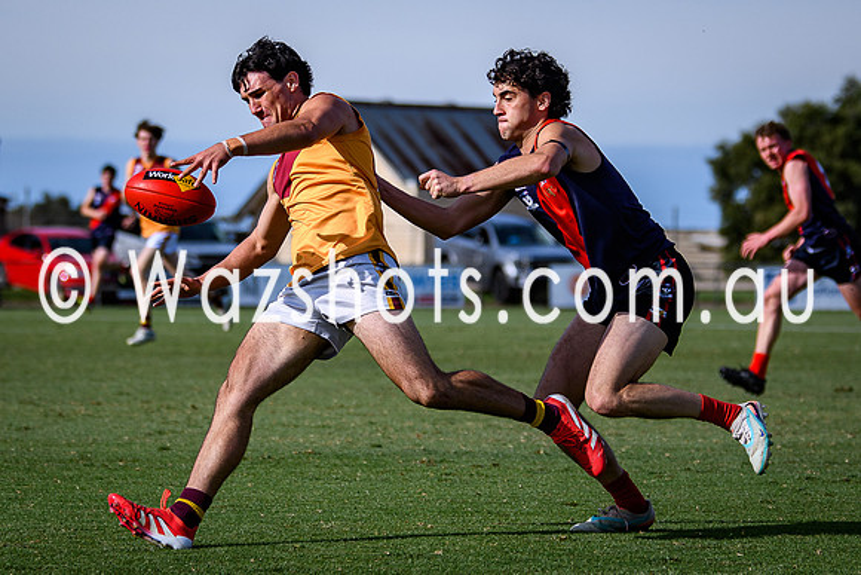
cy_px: 262
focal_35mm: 280
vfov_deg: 4.9
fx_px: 6702
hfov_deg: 7.3
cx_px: 354
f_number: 2.8
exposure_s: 1/3200
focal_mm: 102
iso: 100
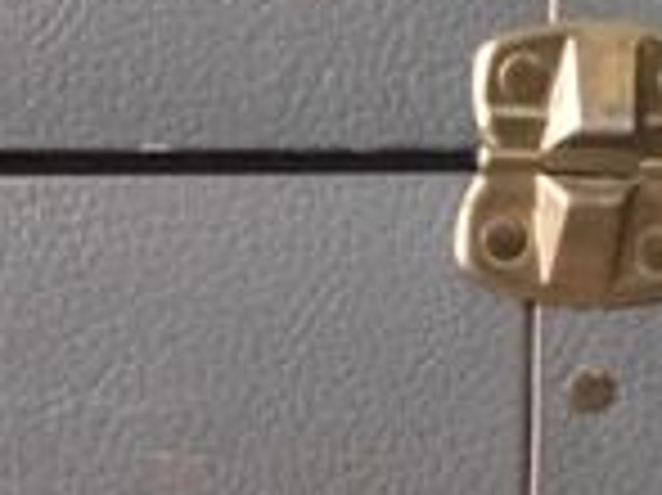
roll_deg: -0.4
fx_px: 2408
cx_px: -153
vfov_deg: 11.7
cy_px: 436
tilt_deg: -10.2
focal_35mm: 126
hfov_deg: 15.1
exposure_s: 1/17
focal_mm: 4.15
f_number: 2.2
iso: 400
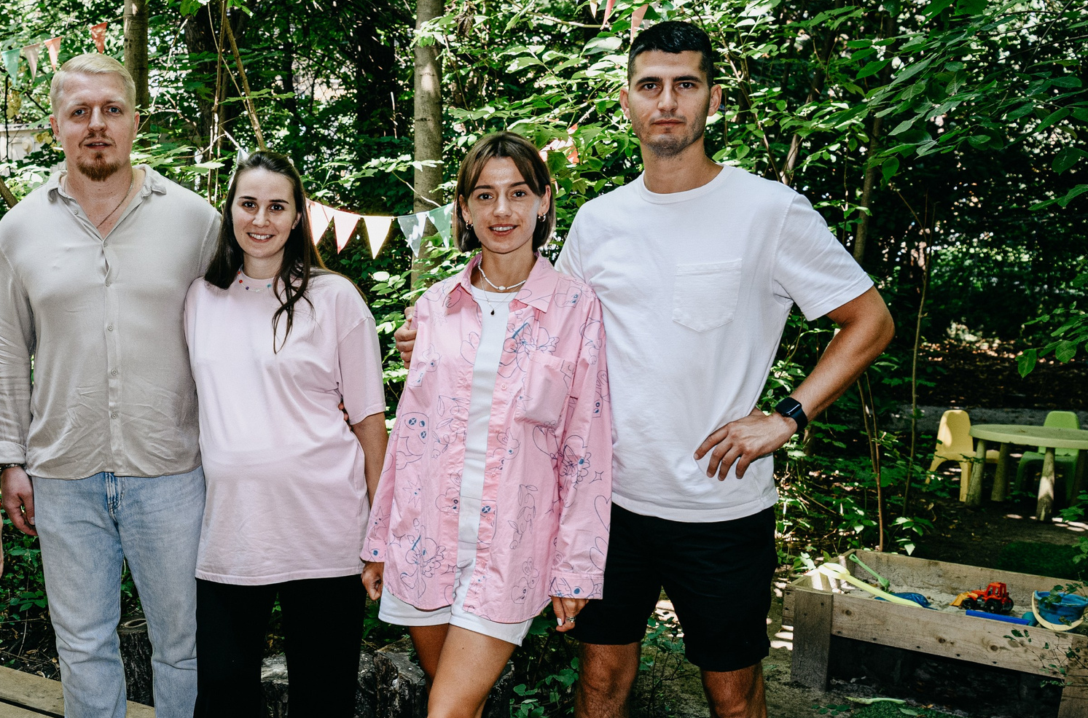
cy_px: 471
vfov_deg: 30.1
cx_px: 257
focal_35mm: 44
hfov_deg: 43.1
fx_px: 1325
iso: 320
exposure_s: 1/160
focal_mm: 24
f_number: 4.5
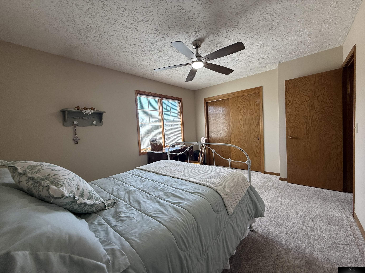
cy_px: 136
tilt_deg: -2.6
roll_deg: +3.3
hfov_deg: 102.1
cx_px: 182
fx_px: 148
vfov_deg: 85.7
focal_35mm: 14
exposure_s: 1/120
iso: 80
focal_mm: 2.22
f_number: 2.2
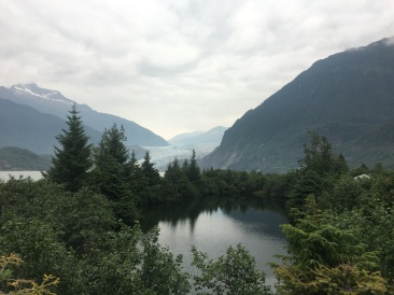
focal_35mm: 29
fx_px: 330
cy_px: 148
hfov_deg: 61.7
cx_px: 197
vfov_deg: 48.2
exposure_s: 1/1068
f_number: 2.2
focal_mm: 4.15
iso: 25
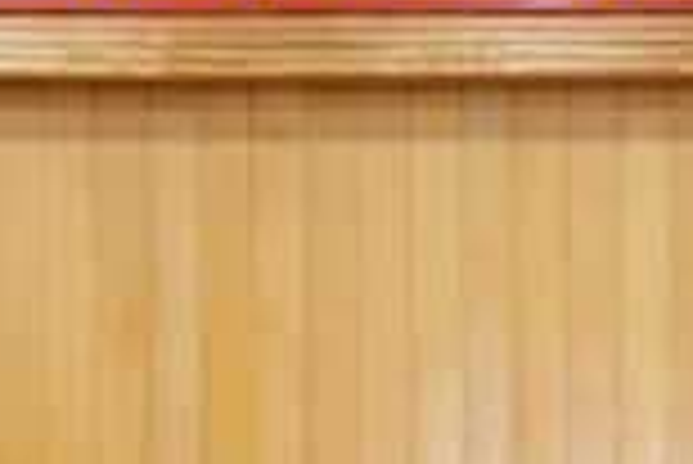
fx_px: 4605
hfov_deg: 8.6
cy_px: 1000
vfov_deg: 5.6
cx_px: 580
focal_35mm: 239
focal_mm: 27.5
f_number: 4
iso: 2000
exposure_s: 1/180
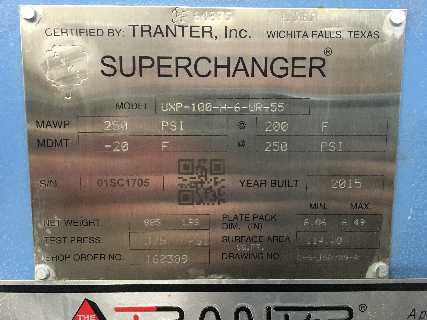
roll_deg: -0.8
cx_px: 214
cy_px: 160
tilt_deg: -9.7
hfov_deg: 61.7
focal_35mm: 29
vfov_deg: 48.2
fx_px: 358
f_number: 2.2
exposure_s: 1/15
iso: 200
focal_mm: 4.15
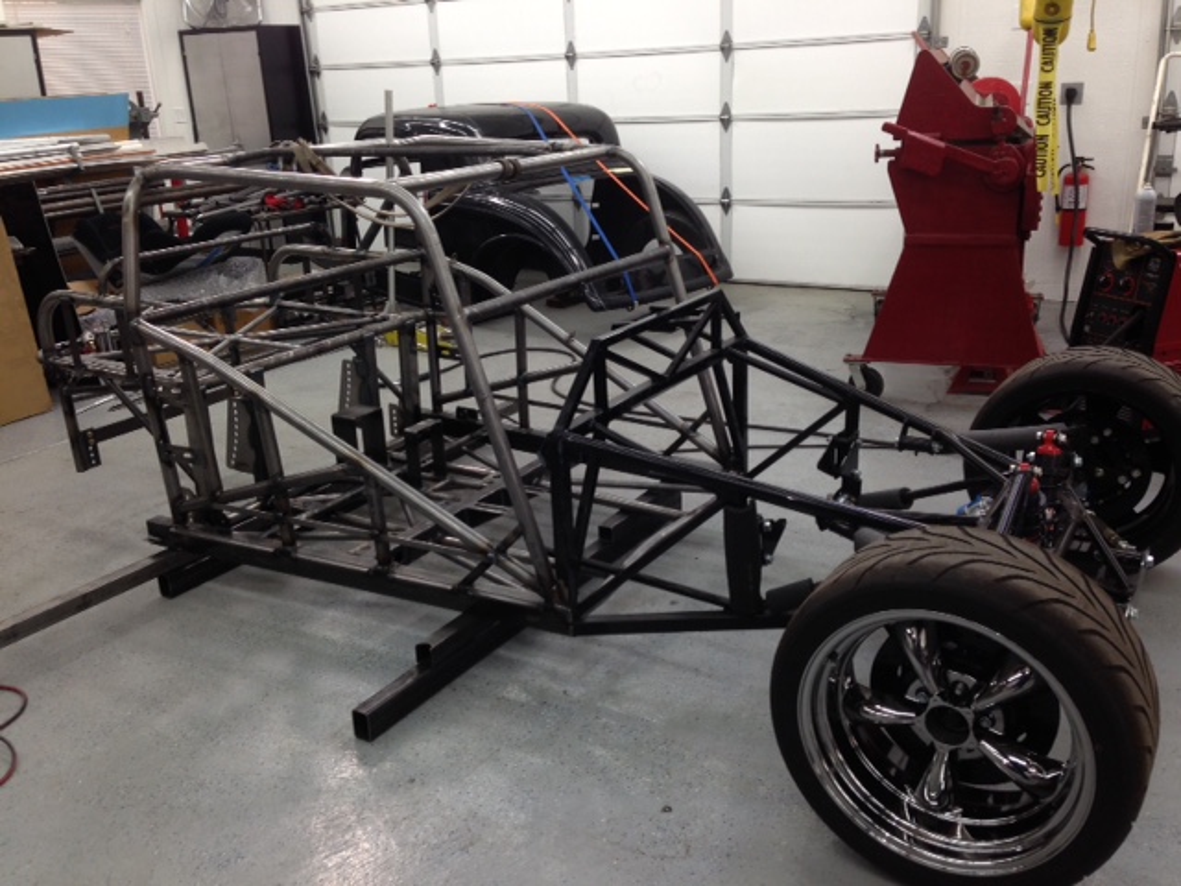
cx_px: 590
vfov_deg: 42.9
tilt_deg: -19.9
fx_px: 1126
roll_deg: +3.3
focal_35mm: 33
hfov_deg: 55.4
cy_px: 443
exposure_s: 1/47
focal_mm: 4.12
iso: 50
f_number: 2.4
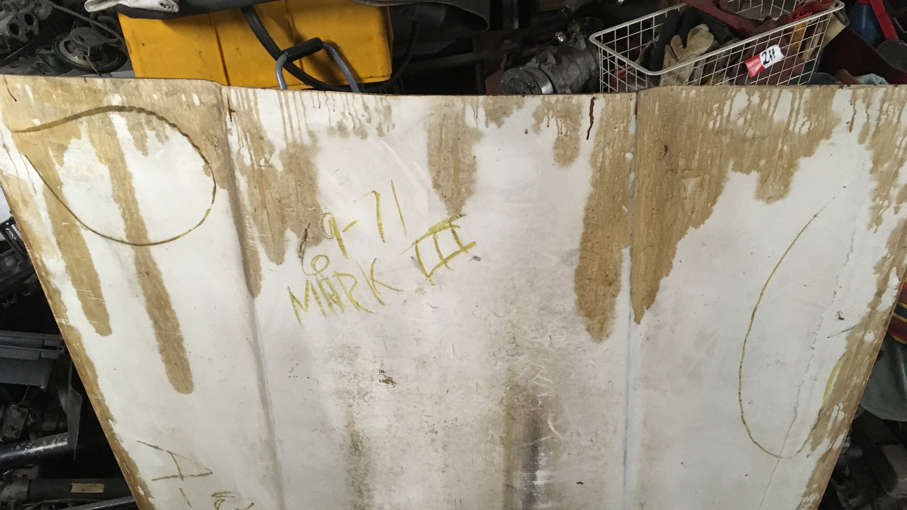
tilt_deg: -42.6
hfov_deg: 61.0
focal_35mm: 32
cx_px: 453
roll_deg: +2.3
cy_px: 297
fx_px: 770
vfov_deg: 36.6
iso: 200
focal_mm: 4.15
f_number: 2.2
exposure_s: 1/25
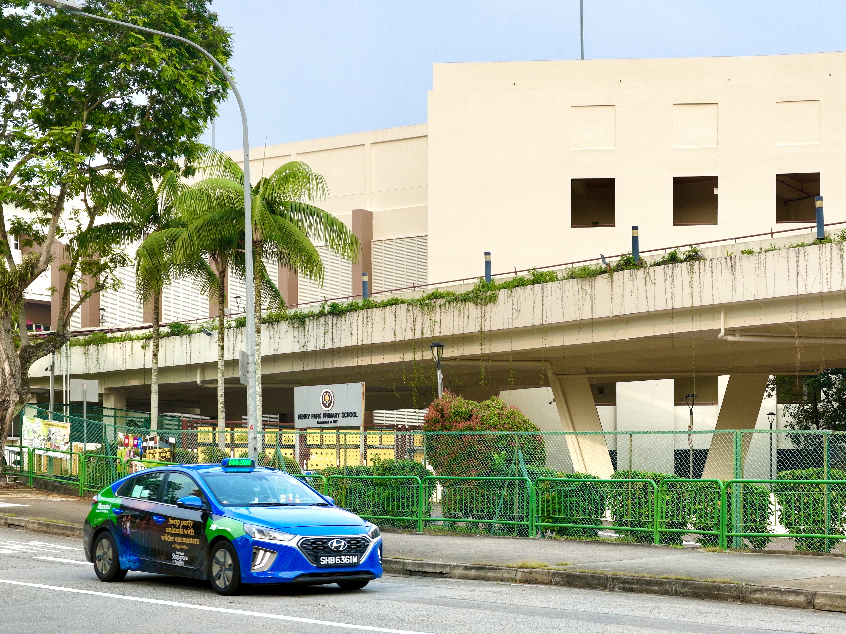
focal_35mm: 26
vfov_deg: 53.0
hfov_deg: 66.8
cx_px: 496
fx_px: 635
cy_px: 286
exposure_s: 1/500
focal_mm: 28
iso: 200
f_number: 4
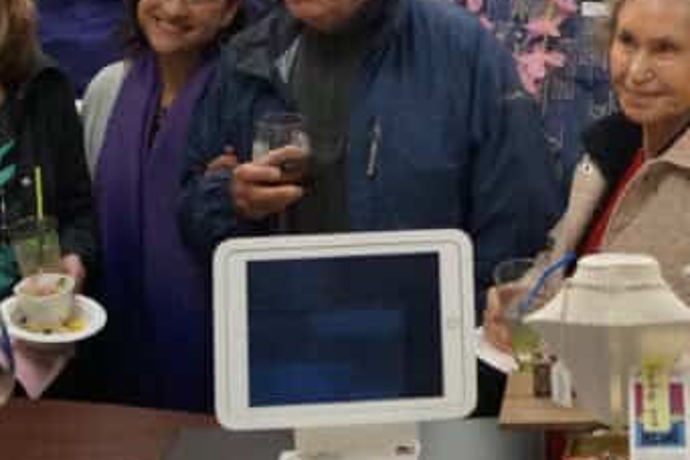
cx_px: 739
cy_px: -4
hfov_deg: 23.7
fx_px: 1552
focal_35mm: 81
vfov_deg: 16.5
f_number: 4
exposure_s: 1/160
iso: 1000
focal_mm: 18
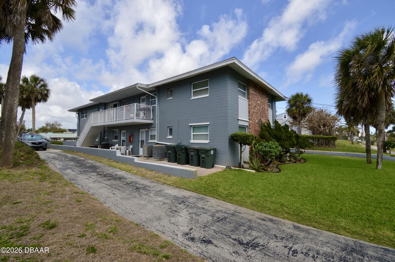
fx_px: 164
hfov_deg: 100.4
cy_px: 131
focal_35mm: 15
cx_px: 198
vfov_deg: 77.2
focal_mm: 10
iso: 100
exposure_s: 1/200
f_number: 8
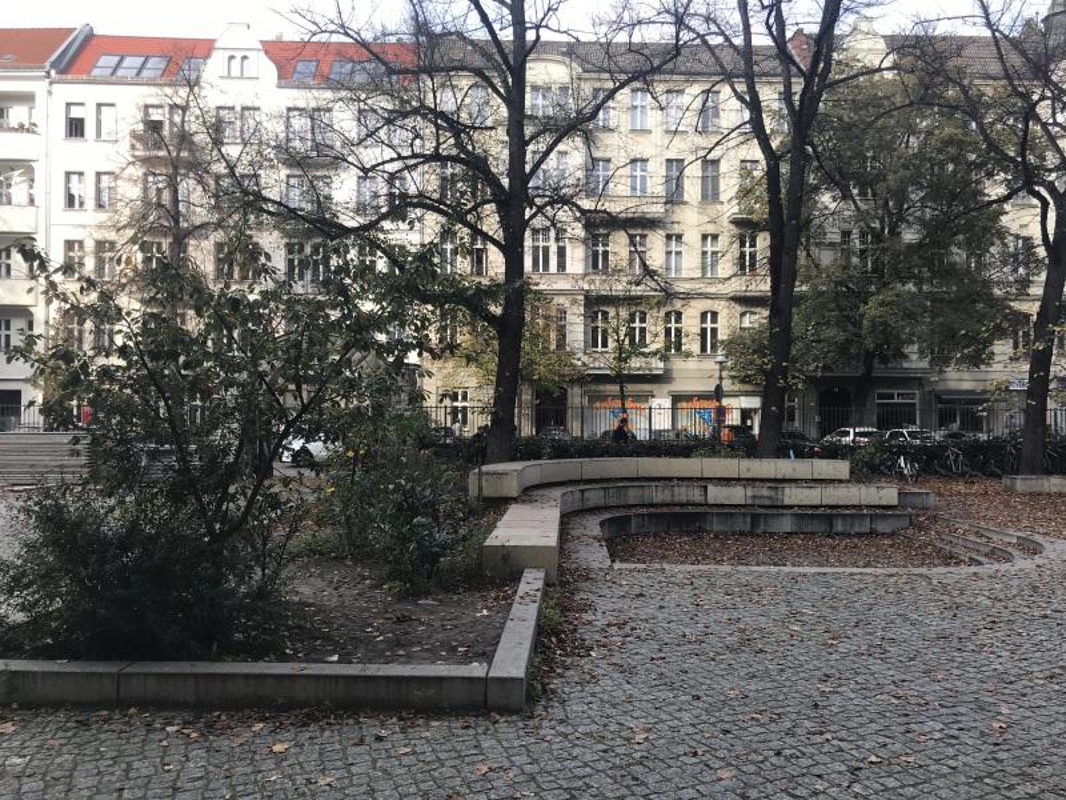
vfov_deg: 49.7
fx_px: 862
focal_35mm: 28
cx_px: 533
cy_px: 400
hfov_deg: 63.4
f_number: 1.8
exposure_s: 1/523
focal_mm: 3.99
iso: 20
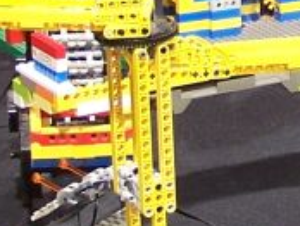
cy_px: -81
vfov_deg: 4.9
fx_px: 2604
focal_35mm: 300
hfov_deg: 6.5
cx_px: 505
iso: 80
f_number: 3
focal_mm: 8.5
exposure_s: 1/2
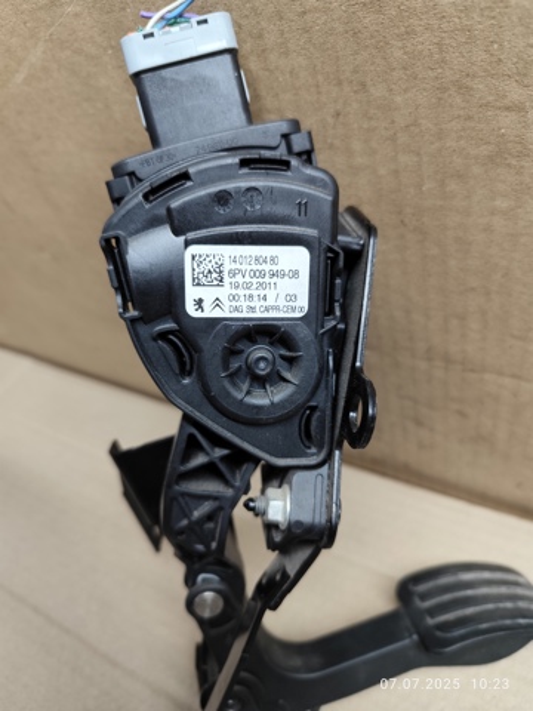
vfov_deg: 73.9
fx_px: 472
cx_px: 266
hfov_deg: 58.9
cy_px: 356
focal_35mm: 23
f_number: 1.65
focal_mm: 6.19
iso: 320
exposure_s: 1/120
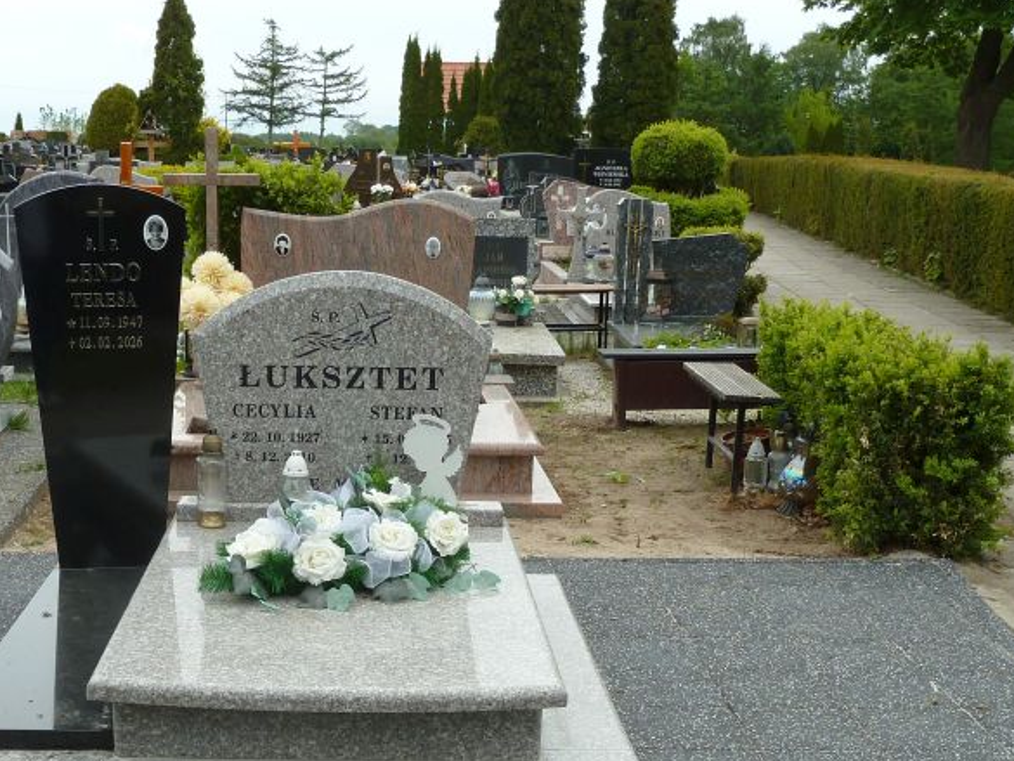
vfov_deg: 25.6
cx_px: 371
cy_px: 631
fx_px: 1641
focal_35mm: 56
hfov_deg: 34.1
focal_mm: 5.3
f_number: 4
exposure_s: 1/250
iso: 80
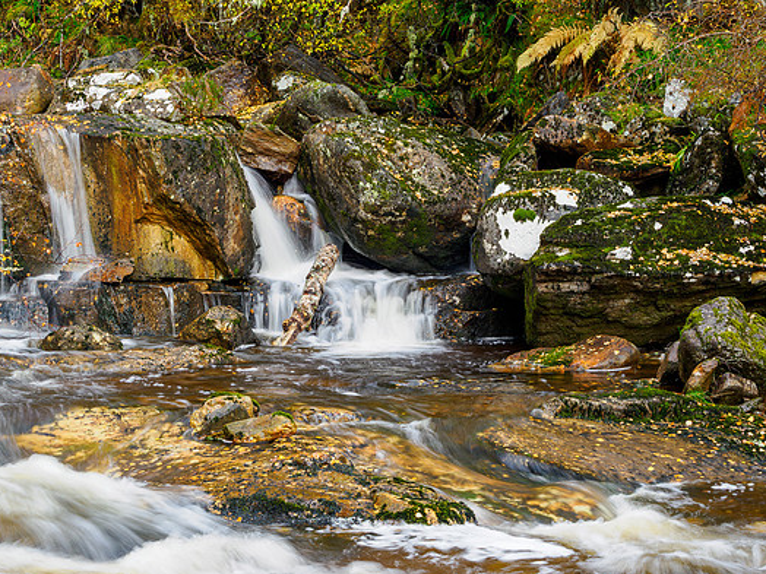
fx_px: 2124
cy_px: 286
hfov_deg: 20.4
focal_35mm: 96
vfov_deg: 15.4
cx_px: 380
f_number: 7.1
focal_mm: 40
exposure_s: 1/5
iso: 200
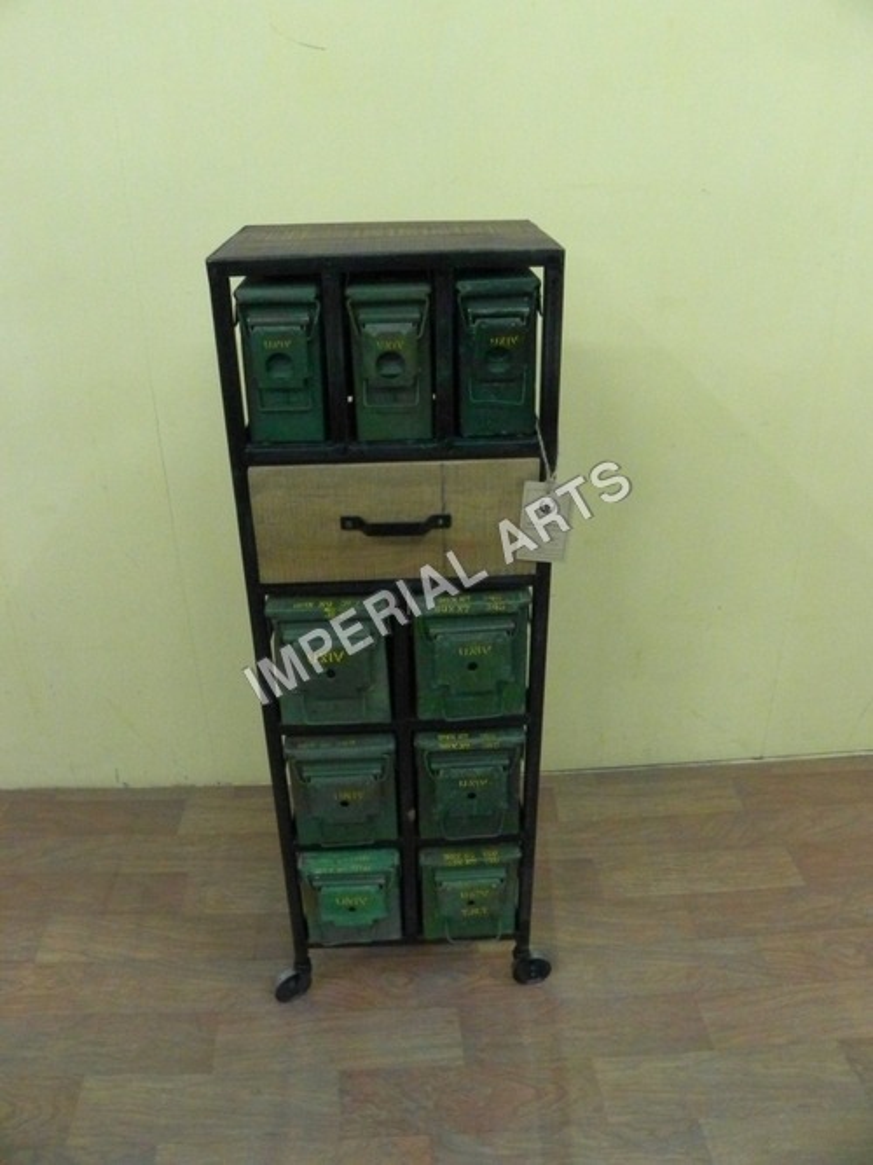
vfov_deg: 67.3
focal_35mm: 26
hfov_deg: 53.0
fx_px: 875
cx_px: 436
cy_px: 582
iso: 1600
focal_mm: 4.6
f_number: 5
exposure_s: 1/14.7
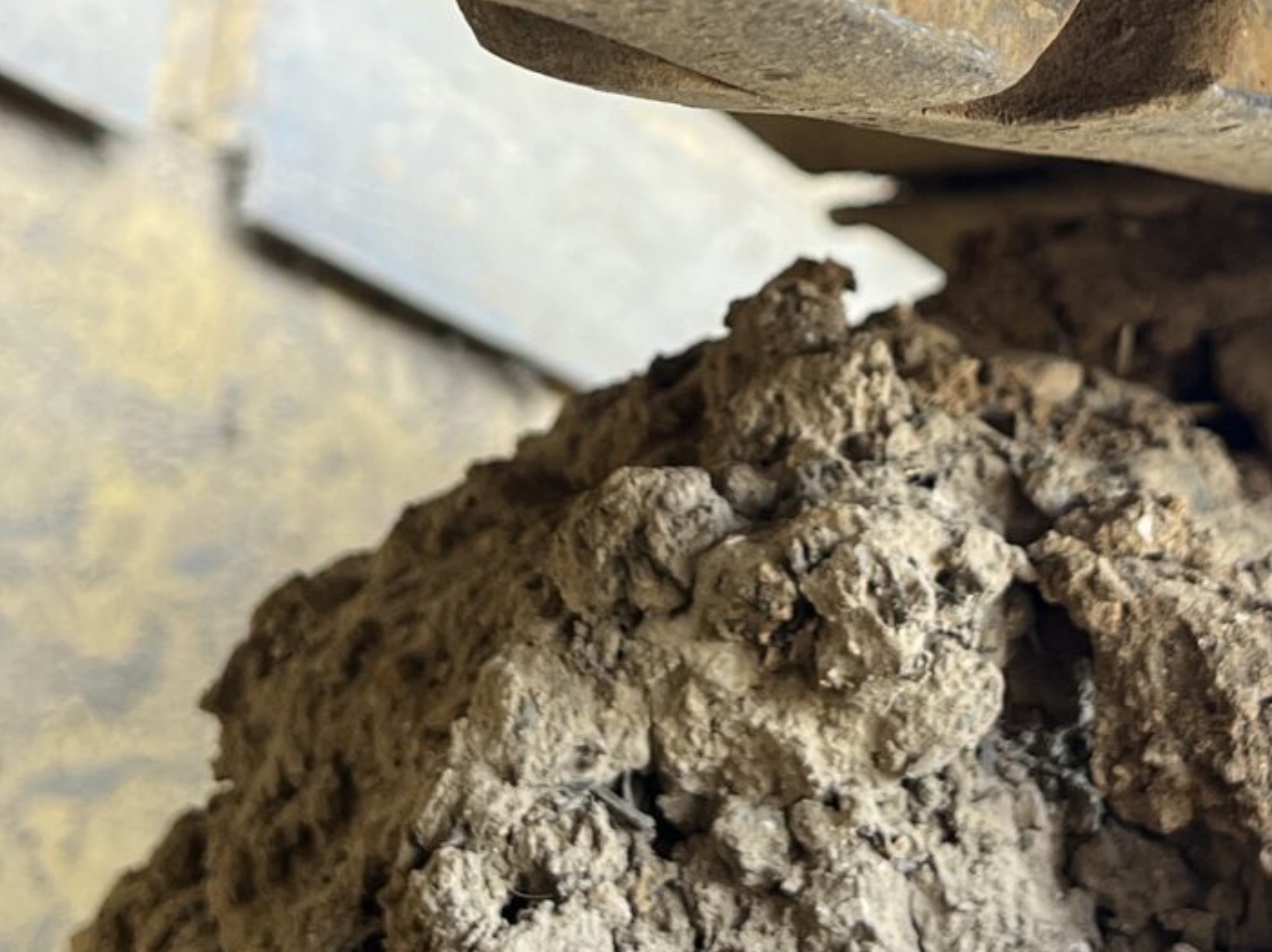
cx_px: 867
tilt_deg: +19.6
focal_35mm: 95
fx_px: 3489
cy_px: 67
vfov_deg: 15.3
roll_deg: -5.4
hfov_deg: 20.6
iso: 64
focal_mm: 5.7
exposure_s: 1/121
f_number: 1.5
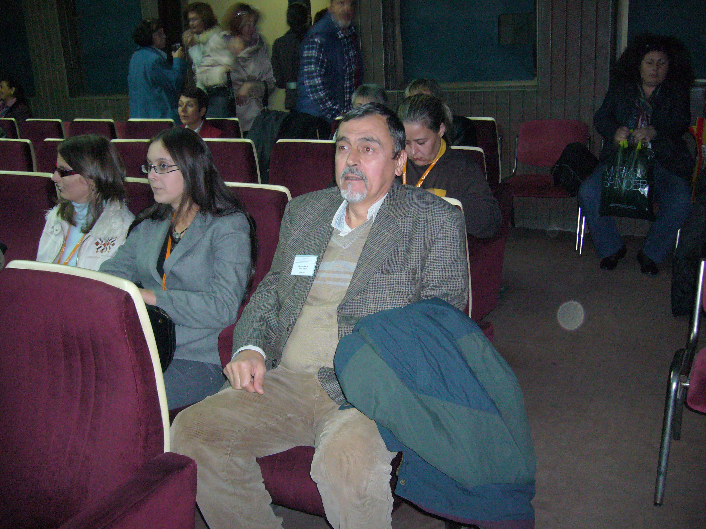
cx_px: 353
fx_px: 714
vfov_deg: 40.7
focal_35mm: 35
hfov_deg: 52.6
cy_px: 264
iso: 250
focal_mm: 5.8
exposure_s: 1/8
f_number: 2.8
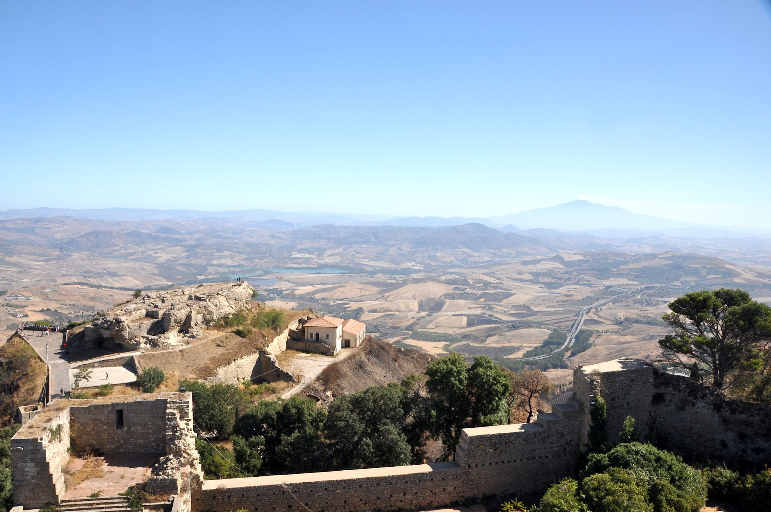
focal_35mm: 27
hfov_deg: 67.4
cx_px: 386
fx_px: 578
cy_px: 256
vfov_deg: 47.8
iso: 250
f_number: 11
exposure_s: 1/125
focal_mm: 18
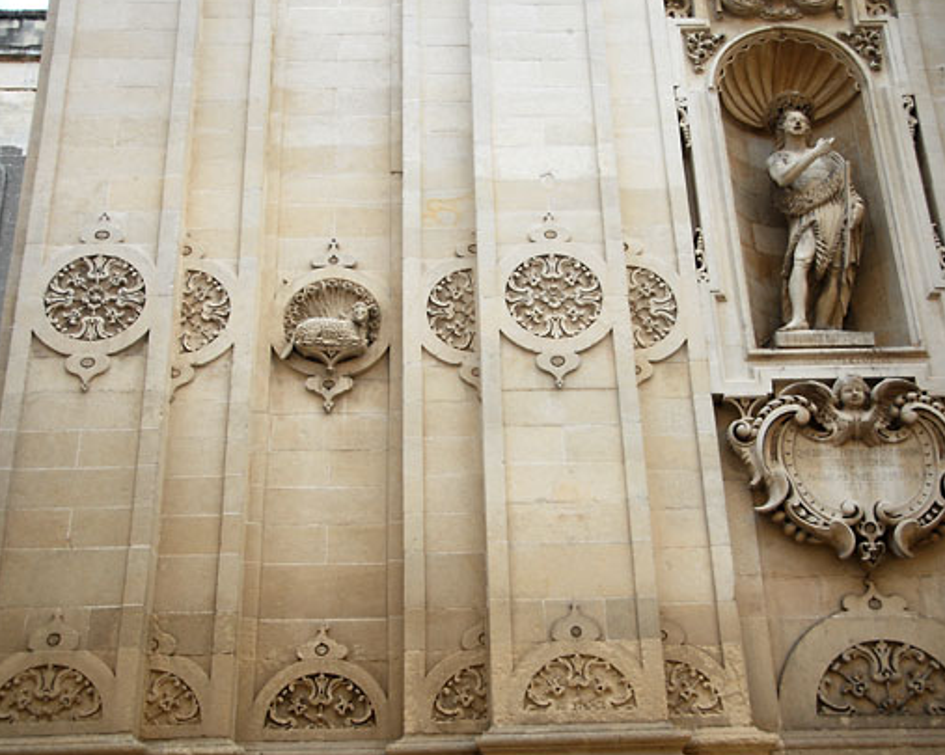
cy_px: 376
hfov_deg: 39.9
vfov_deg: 32.3
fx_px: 1302
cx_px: 498
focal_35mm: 47
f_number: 4
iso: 200
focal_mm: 27
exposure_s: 1/320
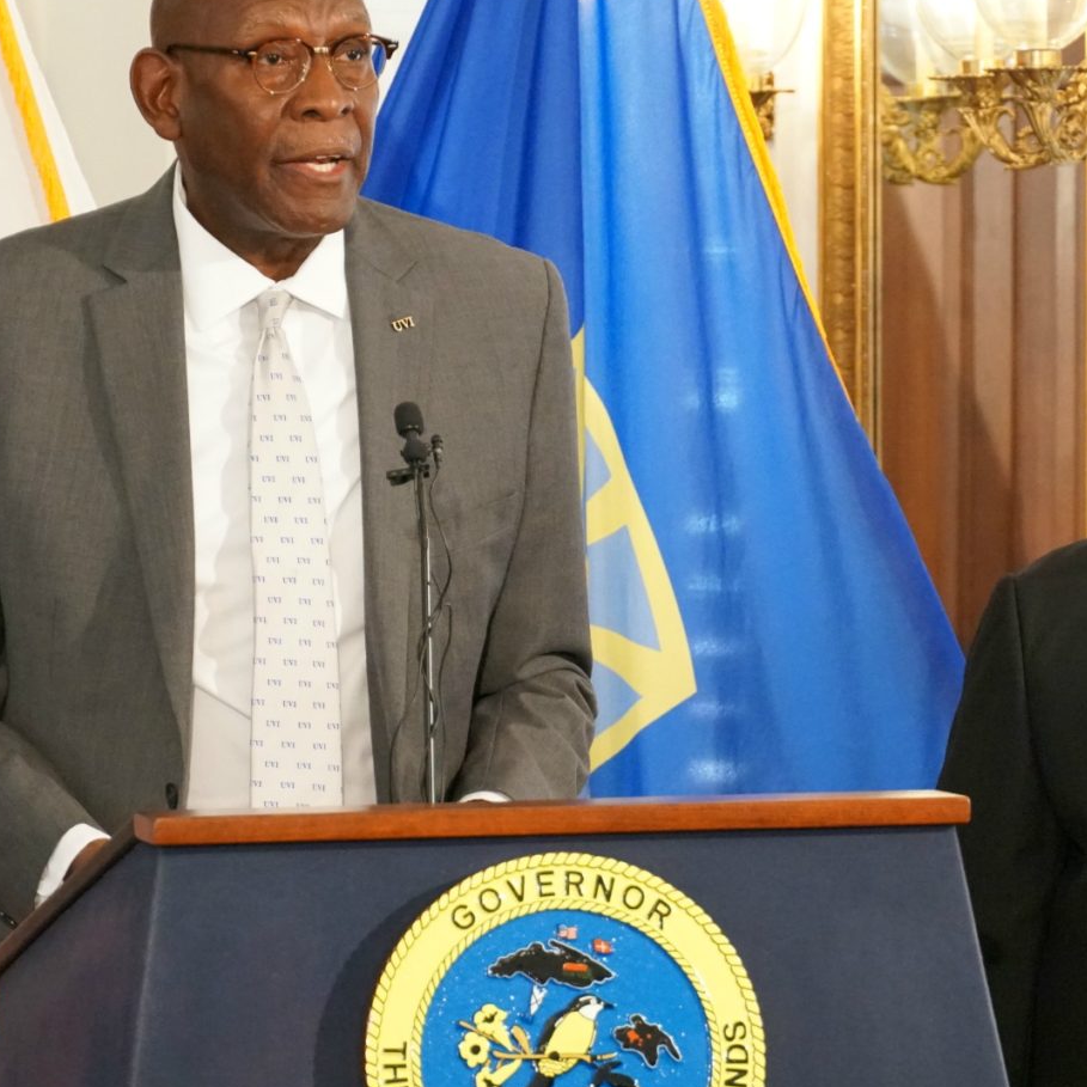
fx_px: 6608
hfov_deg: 9.4
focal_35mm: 186
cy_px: 469
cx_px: 719
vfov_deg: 9.4
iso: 5000
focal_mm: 78
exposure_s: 1/160
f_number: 5.6
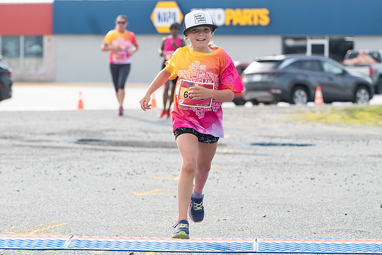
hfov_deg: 12.1
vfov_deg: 8.1
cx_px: 191
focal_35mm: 170
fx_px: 1807
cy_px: 125
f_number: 5
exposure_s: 1/1000
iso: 250
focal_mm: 116
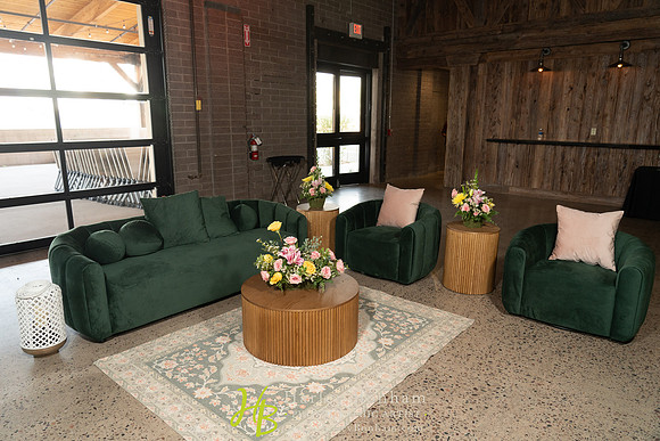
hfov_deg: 73.7
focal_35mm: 24
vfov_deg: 53.2
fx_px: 440
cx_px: 330
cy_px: 220
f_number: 4
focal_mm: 24
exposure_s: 1/160
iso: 1600
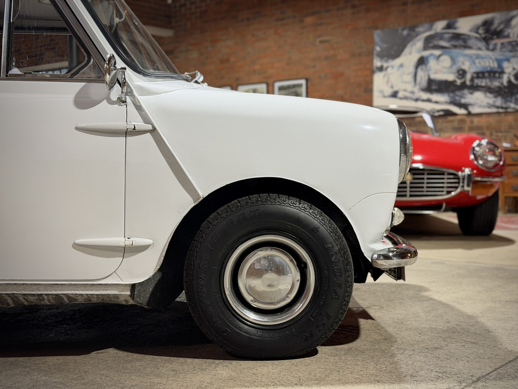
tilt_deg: -2.6
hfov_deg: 39.7
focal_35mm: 48
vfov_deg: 30.3
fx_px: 718
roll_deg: -0.2
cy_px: 194
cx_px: 259
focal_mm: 6.76
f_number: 1.78
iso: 250
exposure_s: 1/50
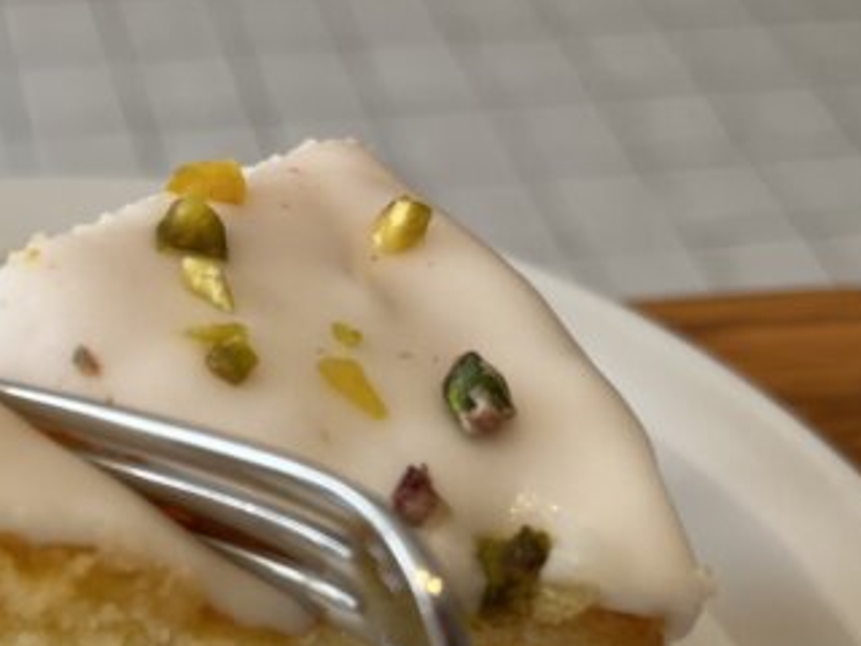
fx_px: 1517
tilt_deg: -52.2
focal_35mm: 61
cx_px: 210
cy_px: 618
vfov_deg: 23.2
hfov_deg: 31.1
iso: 50
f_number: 1.6
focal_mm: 5.1
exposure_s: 1/375
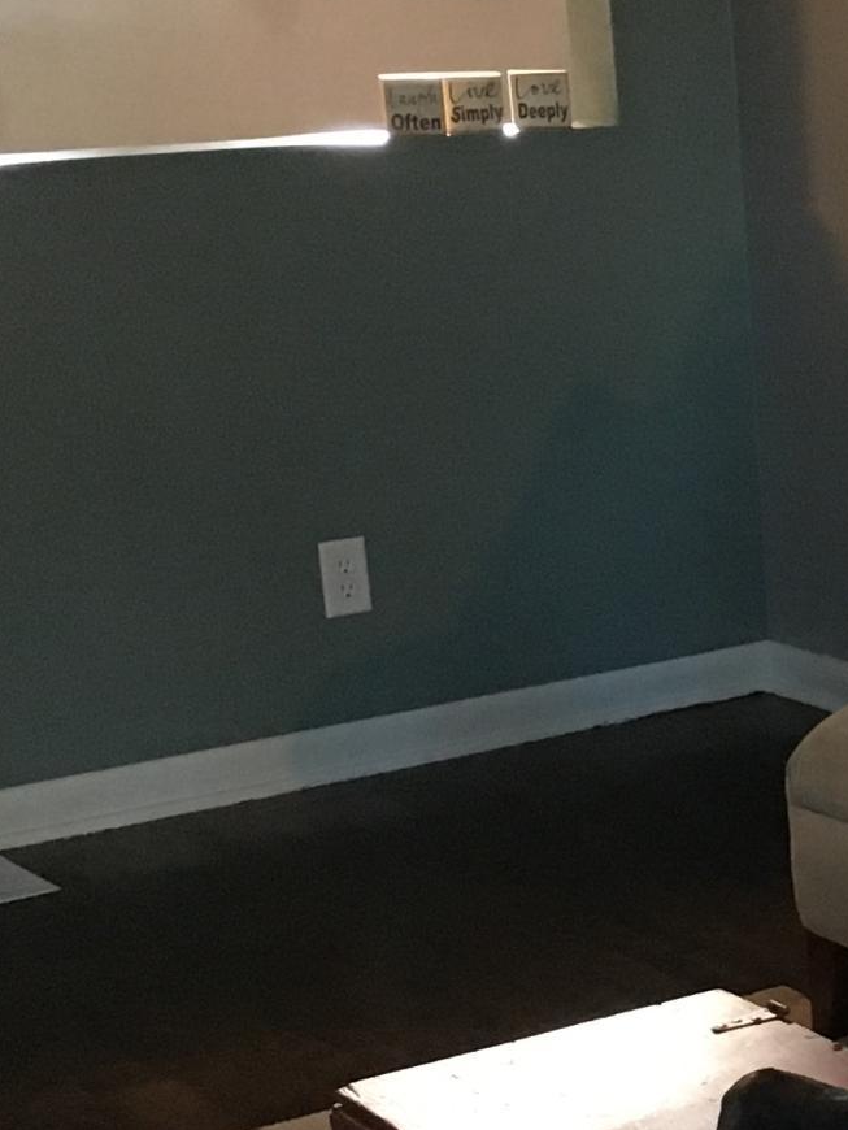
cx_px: 1399
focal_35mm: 100
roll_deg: +0.0
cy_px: 912
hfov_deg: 13.6
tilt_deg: -16.4
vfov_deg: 19.4
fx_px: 3265
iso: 200
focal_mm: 4.15
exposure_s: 1/30
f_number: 2.2
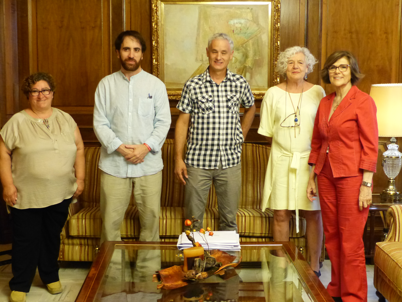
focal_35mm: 50
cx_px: 201
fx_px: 581
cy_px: 151
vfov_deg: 29.1
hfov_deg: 38.2
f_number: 2.8
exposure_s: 1/30
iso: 800
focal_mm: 9.1
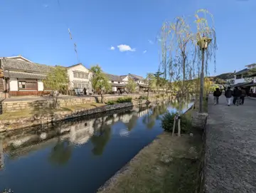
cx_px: 128
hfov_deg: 110.5
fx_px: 89
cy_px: 96
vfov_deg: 94.6
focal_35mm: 12
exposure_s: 1/2004
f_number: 1.95
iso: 39
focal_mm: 2.23
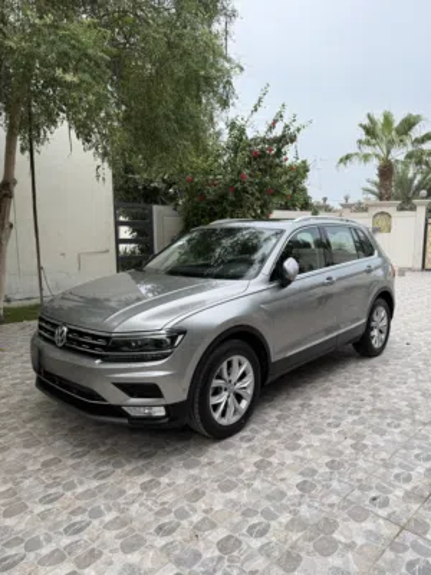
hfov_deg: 56.8
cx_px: 216
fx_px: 398
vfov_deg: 71.6
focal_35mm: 24
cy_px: 288
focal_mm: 6.76
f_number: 1.78
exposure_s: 1/728
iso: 80
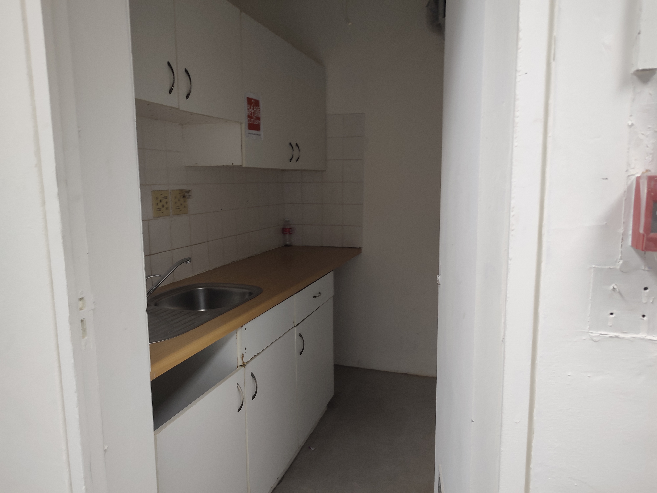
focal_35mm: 24
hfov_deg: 71.6
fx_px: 456
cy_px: 246
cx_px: 328
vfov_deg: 56.8
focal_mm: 5.89
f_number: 1.89
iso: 143
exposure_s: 1/33
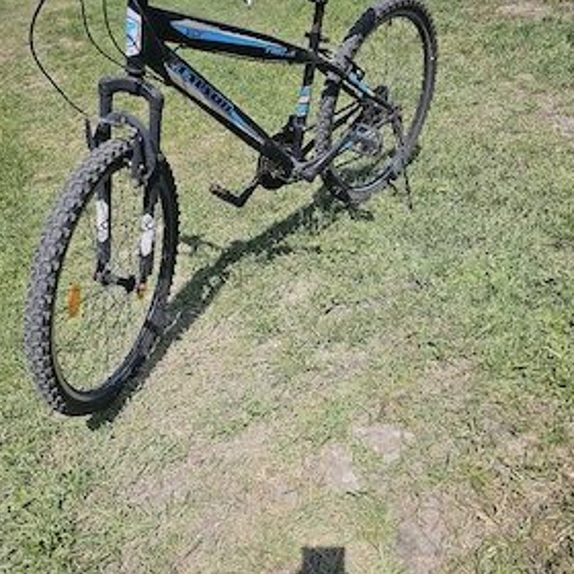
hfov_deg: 55.6
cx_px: 299
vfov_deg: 55.4
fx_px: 544
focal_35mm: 29
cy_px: 330
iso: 10
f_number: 1.7
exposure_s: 1/1000
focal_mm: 6.3
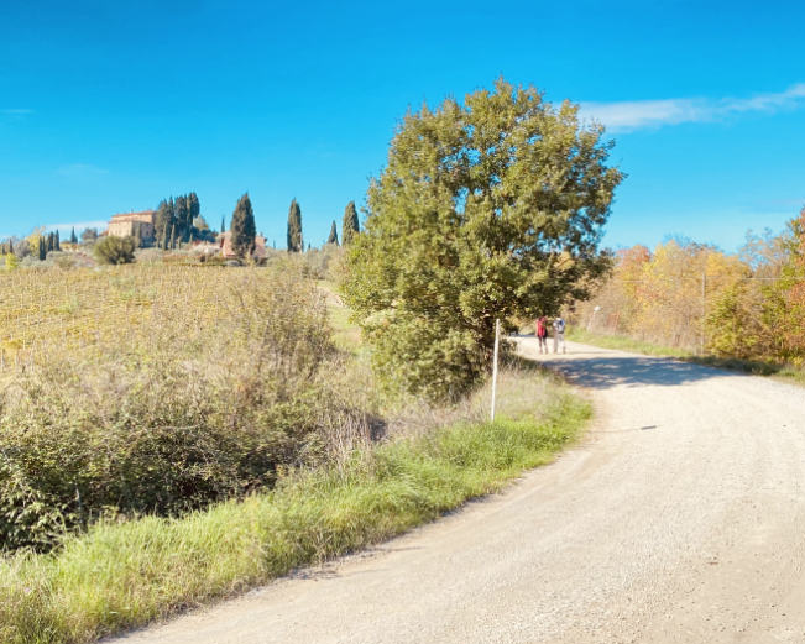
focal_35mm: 39
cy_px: 304
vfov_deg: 38.2
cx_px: 341
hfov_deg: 46.7
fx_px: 929
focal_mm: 4.2
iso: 32
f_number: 1.8
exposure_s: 1/1053
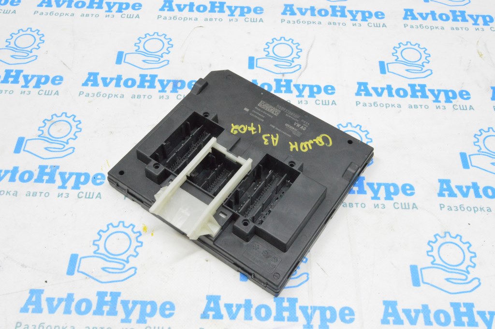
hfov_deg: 53.2
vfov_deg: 36.8
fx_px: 495
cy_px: 164
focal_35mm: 36
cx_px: 248
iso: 6400
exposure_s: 1/15
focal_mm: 24
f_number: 20
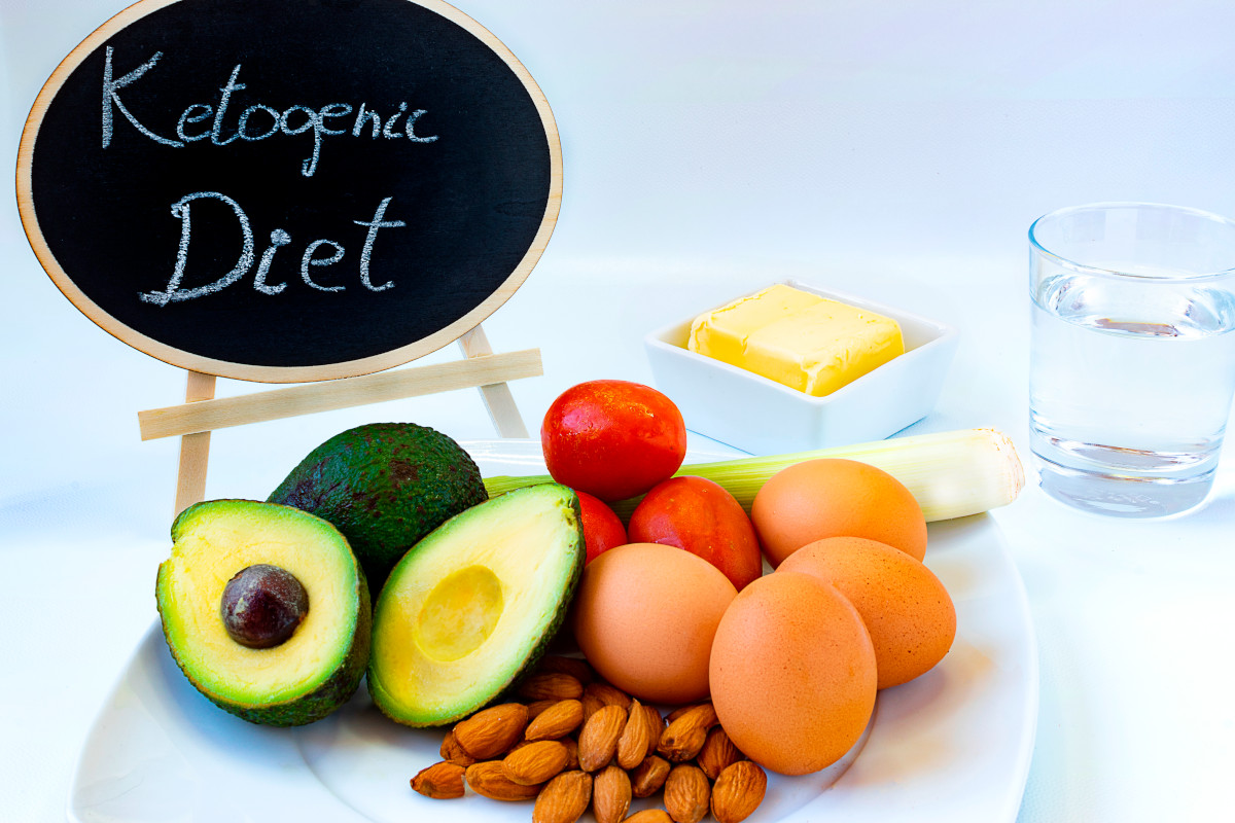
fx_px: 1801
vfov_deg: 25.8
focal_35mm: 52
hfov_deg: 37.9
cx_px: 618
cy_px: 412
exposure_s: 1
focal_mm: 35
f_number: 16
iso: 100
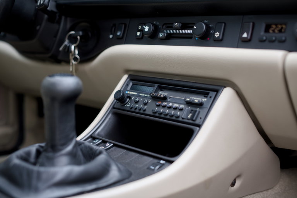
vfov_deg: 27.0
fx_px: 412
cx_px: 148
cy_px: 99
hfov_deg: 39.6
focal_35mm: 50
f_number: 3.5
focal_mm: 50
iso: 400
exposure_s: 1/125
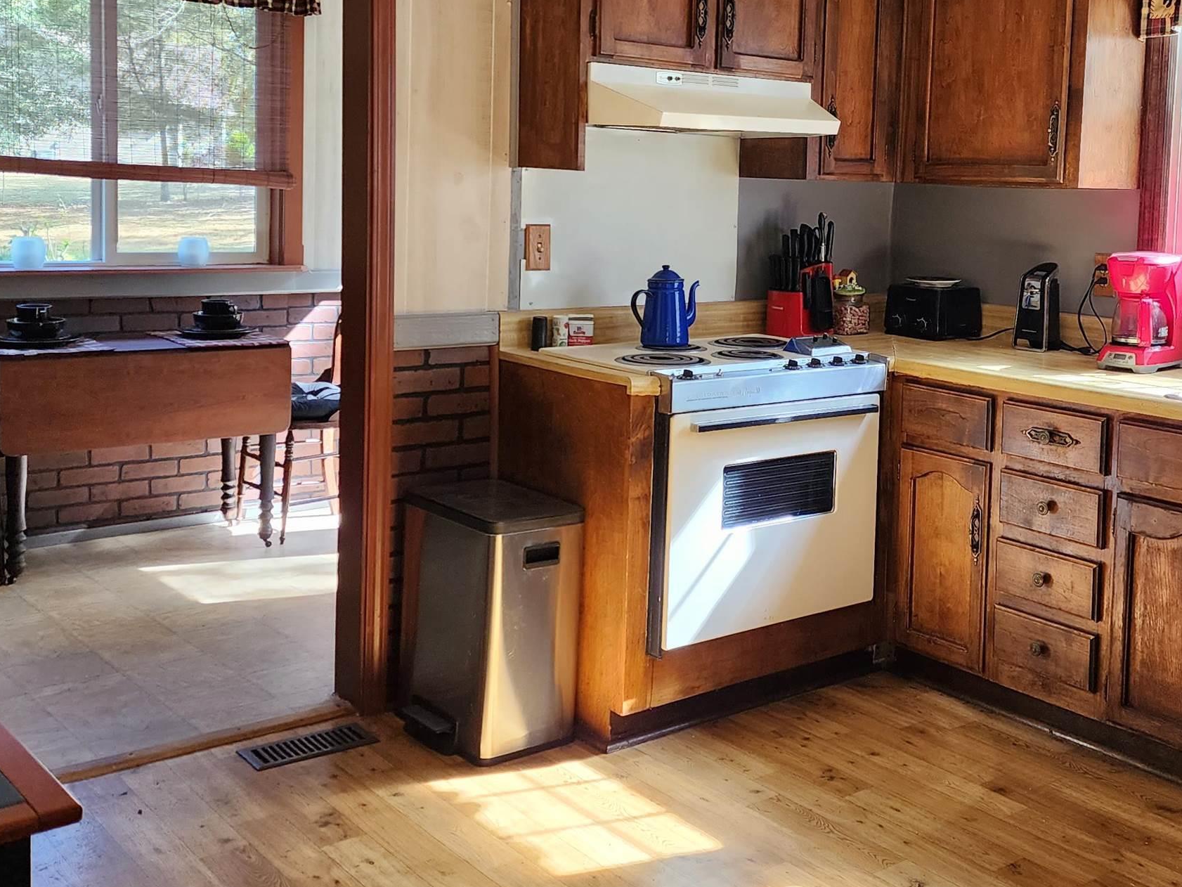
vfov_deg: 34.2
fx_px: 1434
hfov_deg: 43.9
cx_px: 825
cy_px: 324
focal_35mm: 42
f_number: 1.8
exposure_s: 1/120
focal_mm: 6.4
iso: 200
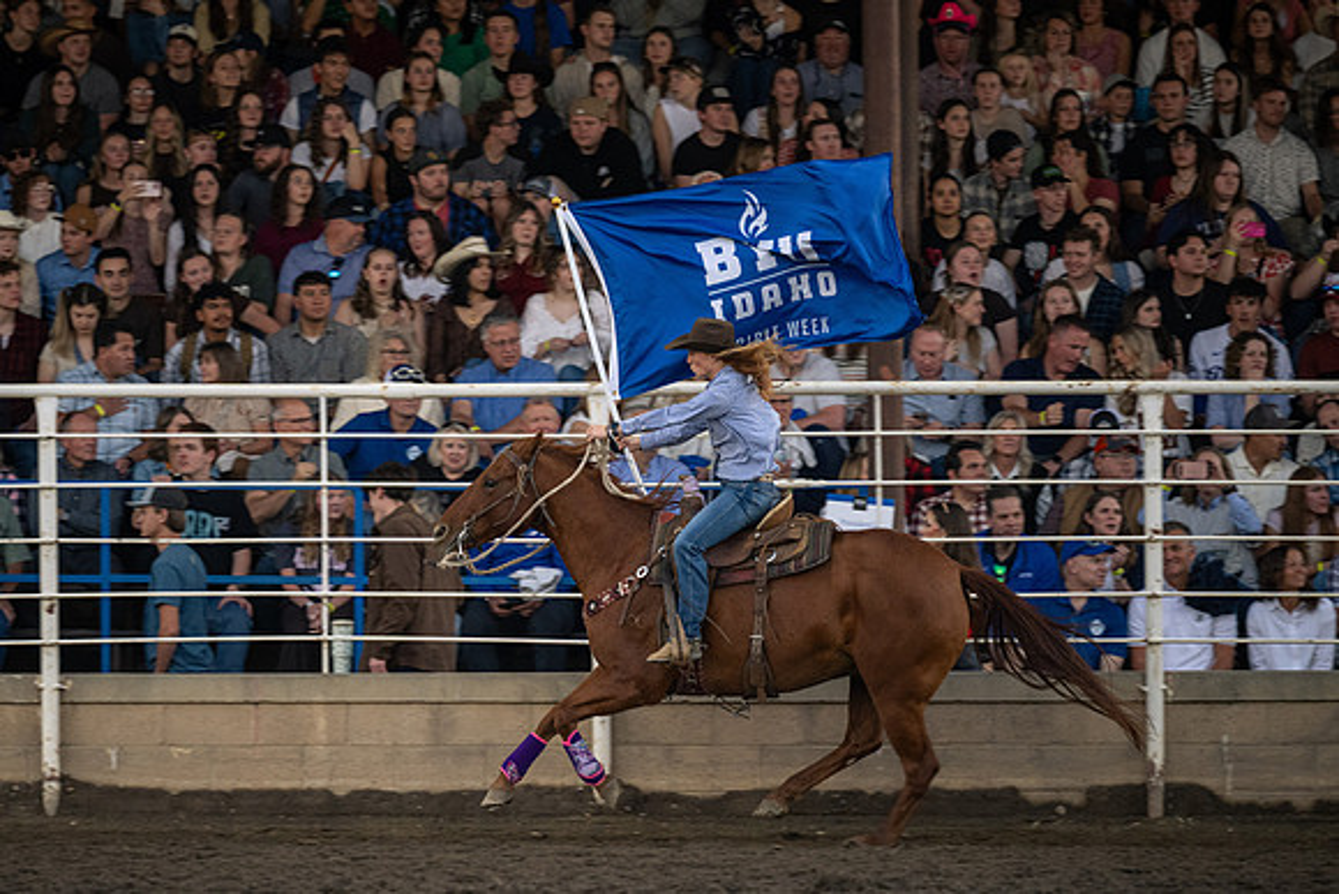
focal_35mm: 270
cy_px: 603
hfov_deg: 7.6
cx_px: 606
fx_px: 10030
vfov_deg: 5.1
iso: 1250
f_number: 2.8
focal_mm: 200
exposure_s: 1/640
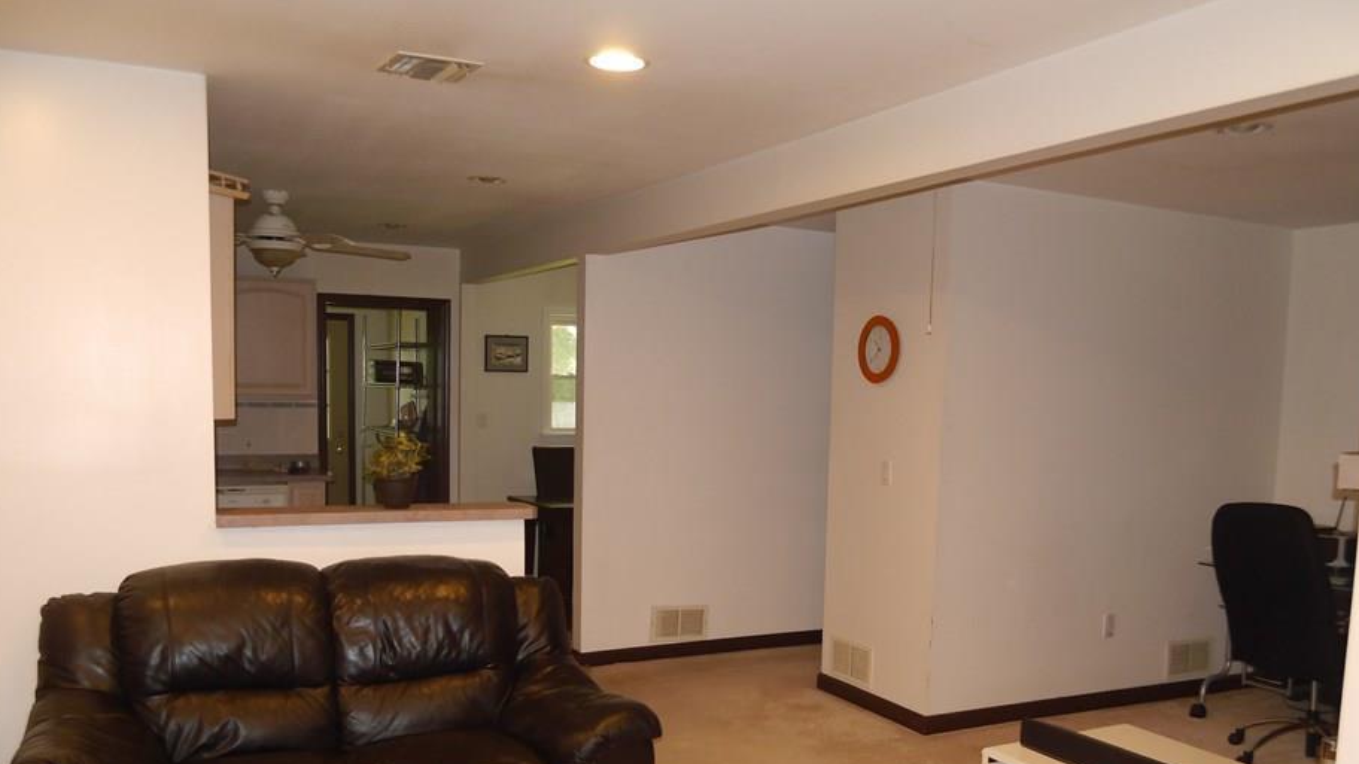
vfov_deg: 26.9
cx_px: 704
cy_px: 521
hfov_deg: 46.4
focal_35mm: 44
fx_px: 1586
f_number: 4
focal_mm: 18
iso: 800
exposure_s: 1/60
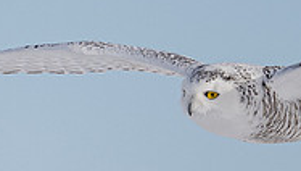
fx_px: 24980
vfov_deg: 0.4
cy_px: 166
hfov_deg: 0.7
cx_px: 141
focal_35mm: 3124
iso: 640
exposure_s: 1/2500
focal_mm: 500
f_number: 5.6
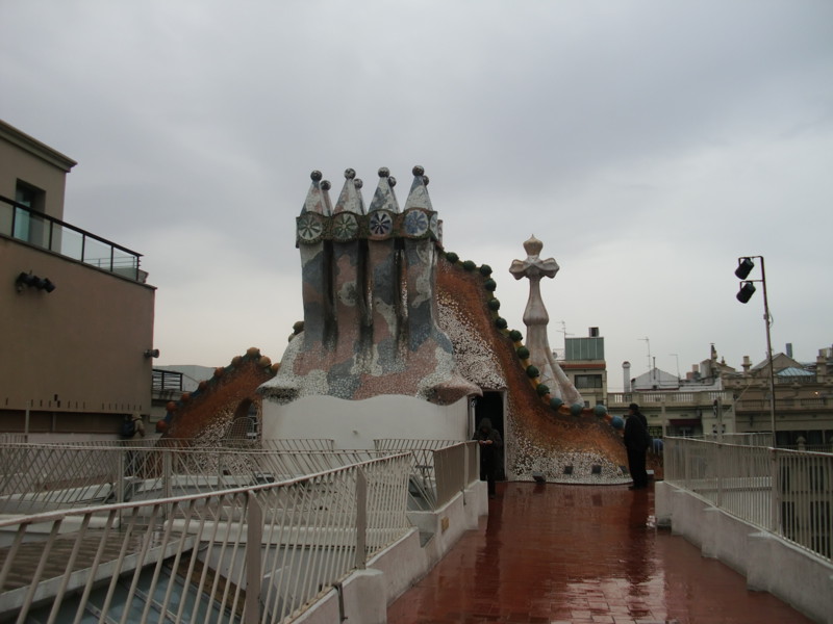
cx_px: 416
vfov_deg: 39.7
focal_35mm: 36
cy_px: 312
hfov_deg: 51.4
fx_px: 866
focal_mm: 6.3
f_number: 2.8
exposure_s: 1/320
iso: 64
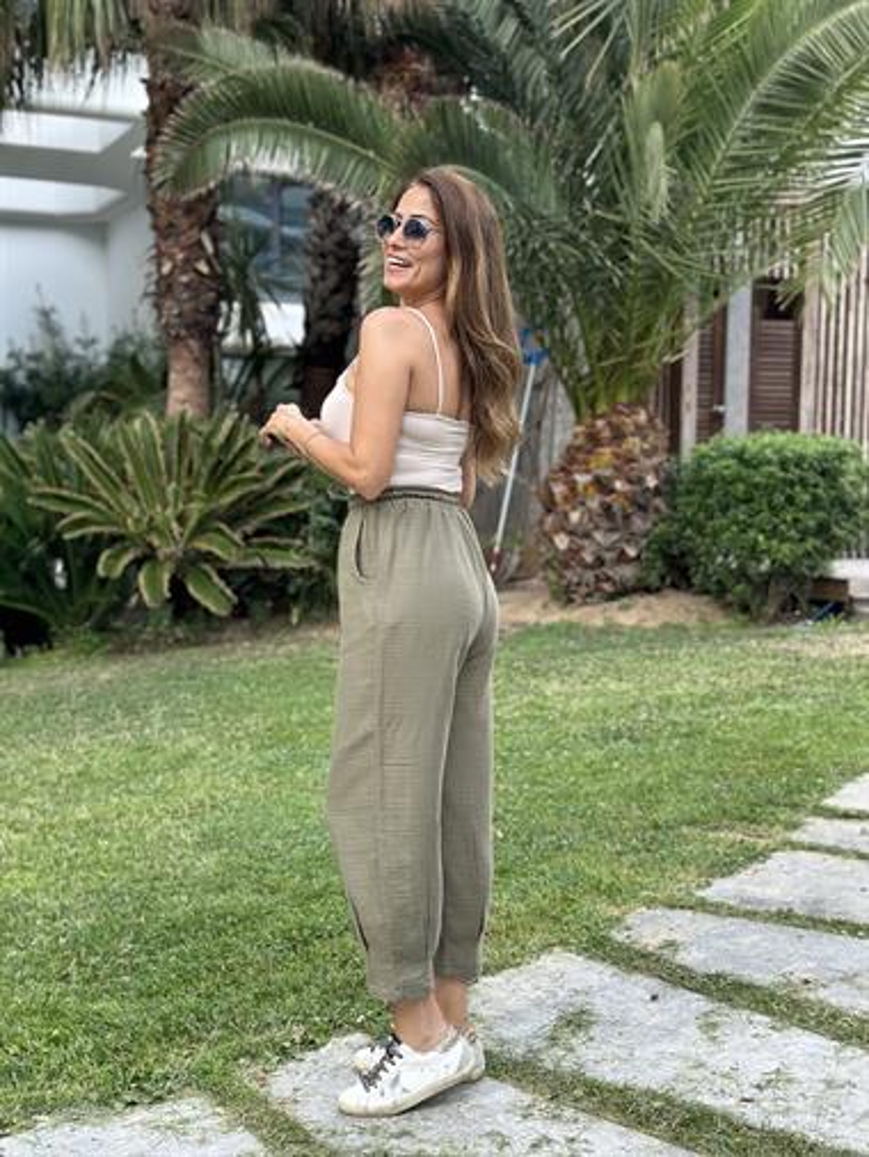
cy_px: 578
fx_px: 1605
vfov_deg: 39.6
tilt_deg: -3.9
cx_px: 434
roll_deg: -0.7
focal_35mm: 48
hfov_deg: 30.3
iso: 80
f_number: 1.78
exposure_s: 1/265
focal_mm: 6.86
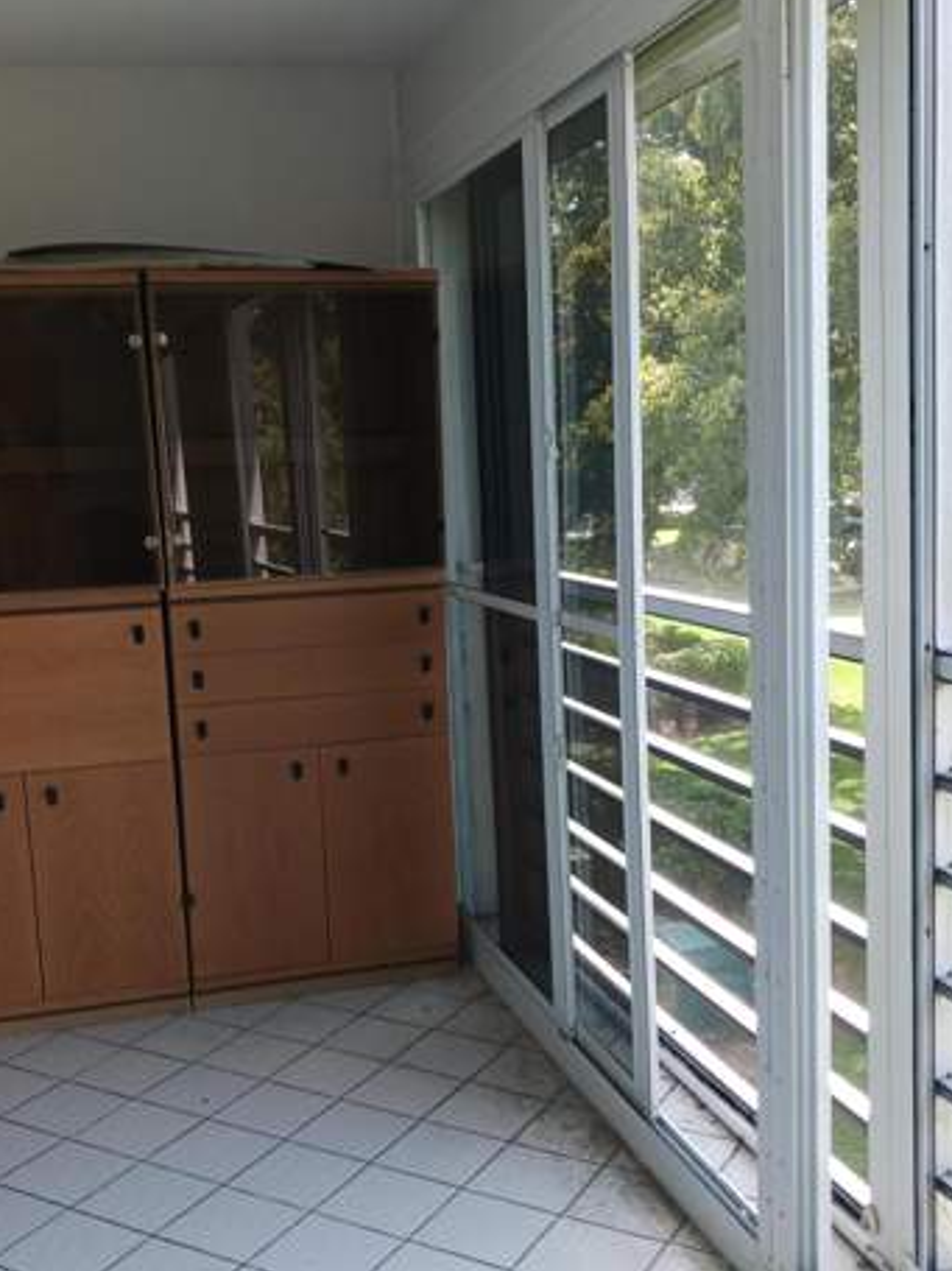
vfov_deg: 48.9
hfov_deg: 37.6
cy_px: 693
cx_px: 388
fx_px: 1394
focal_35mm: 38
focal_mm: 4
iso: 64
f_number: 1.8
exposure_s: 1/60
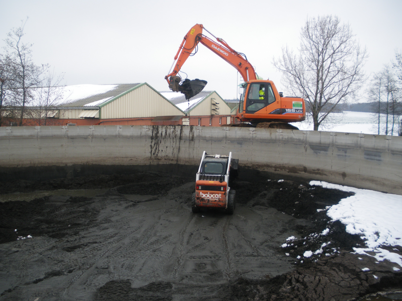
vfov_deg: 39.7
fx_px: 418
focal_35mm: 36
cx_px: 201
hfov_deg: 51.4
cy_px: 150
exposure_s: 1/80
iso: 64
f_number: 3.5
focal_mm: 6.3
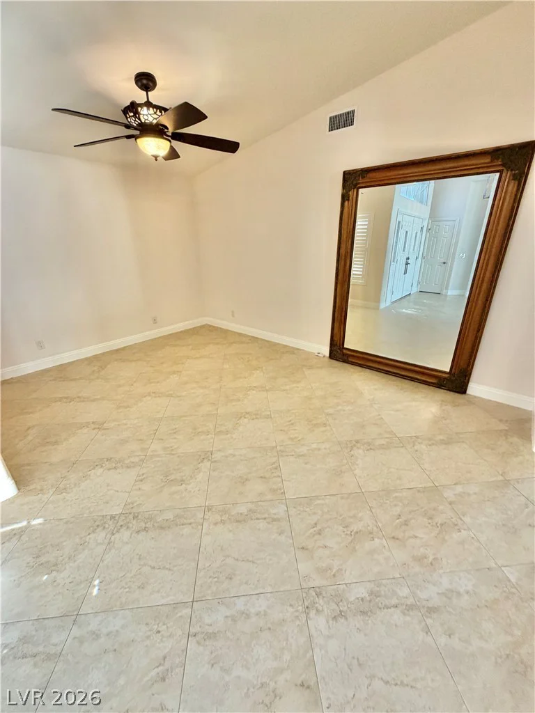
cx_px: 268
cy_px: 356
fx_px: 288
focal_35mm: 14
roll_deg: -0.9
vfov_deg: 102.1
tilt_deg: -24.1
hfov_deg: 85.7
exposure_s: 1/120
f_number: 2.2
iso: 250
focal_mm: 2.22
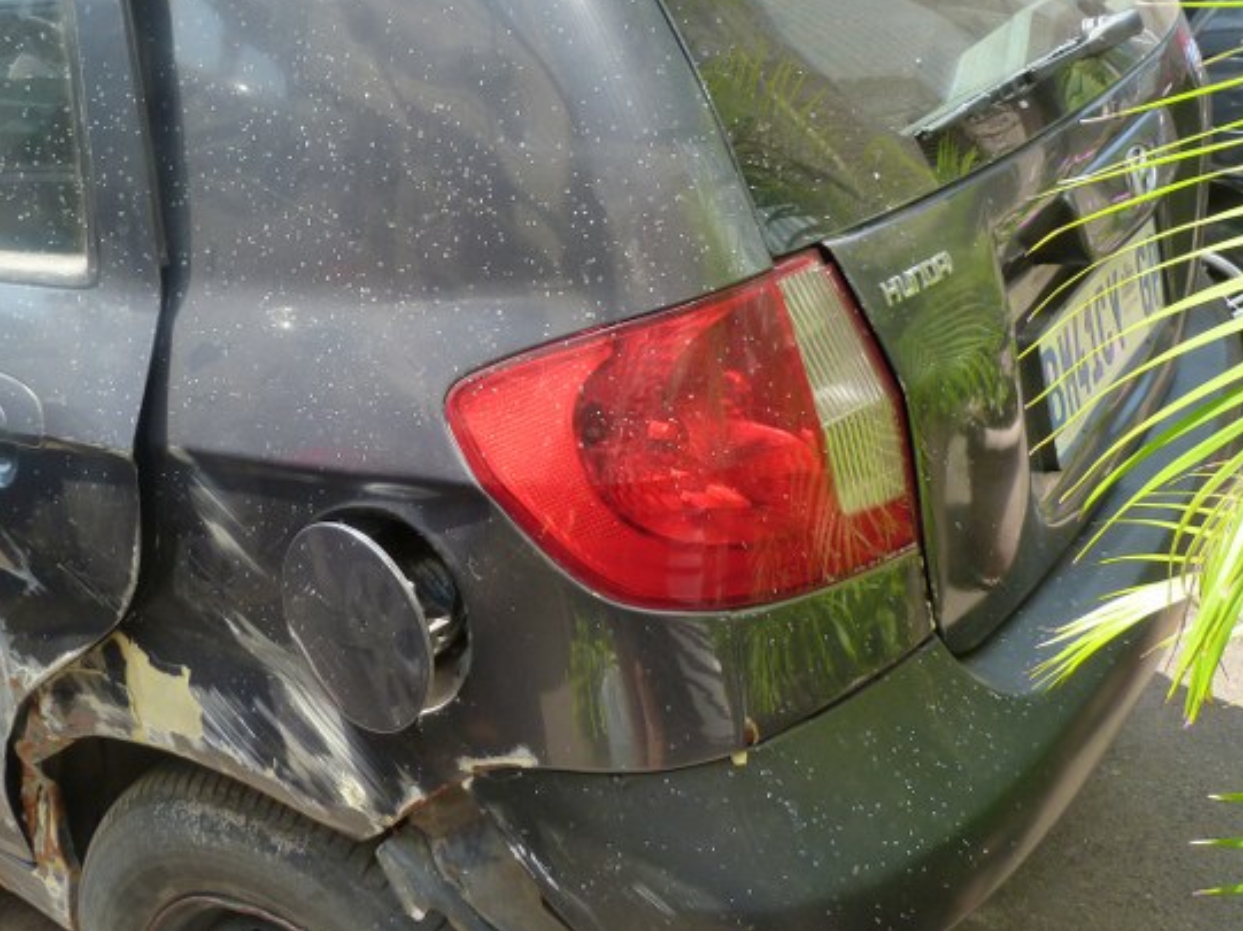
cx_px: 423
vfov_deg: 38.3
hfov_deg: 49.4
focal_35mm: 37
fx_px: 1328
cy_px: 329
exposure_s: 1/125
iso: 125
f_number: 4
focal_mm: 4.5
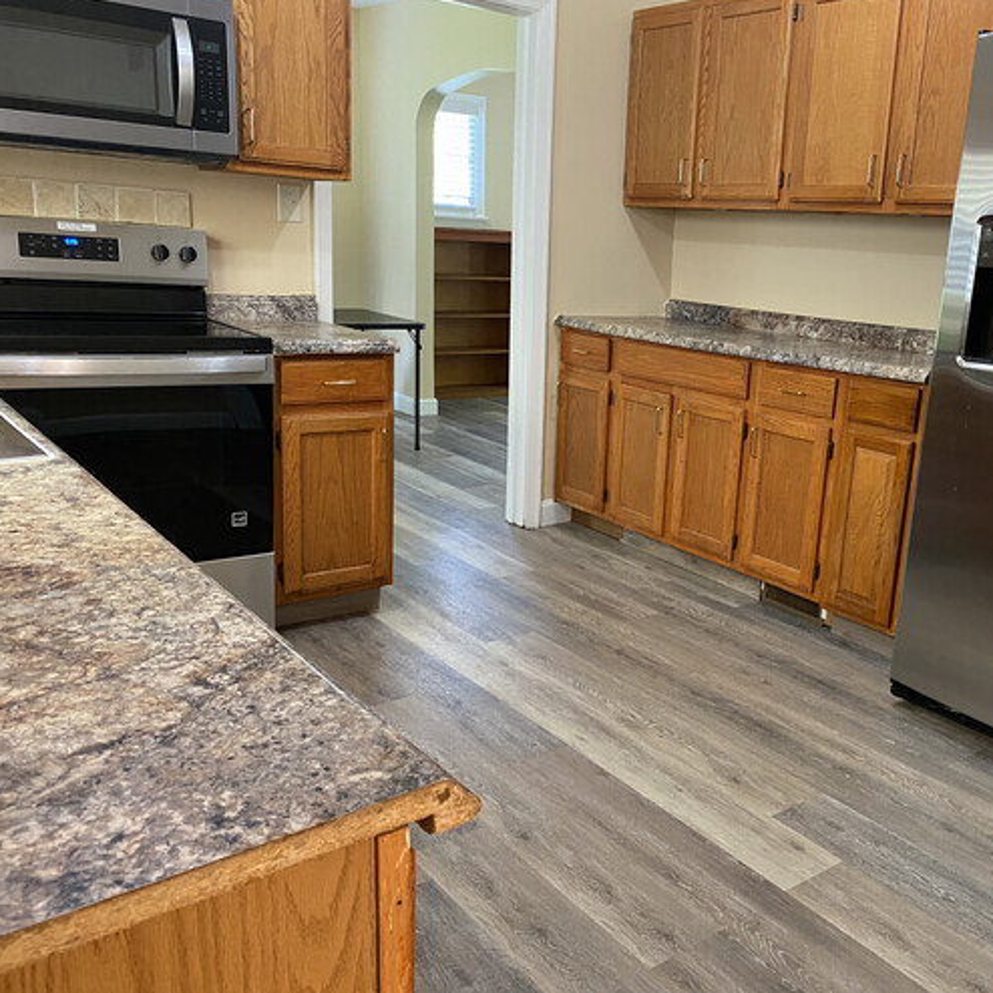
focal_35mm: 31
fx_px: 1006
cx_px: 662
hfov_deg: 51.6
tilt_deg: -15.1
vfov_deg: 52.5
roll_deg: -3.1
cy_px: 496
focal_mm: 4.25
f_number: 1.8
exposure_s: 1/60
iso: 320
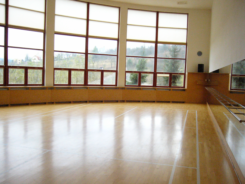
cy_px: 92
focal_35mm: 35
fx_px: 248
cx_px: 122
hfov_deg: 52.6
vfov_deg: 40.7
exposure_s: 1/100
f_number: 2.8
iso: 400
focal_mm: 5.8
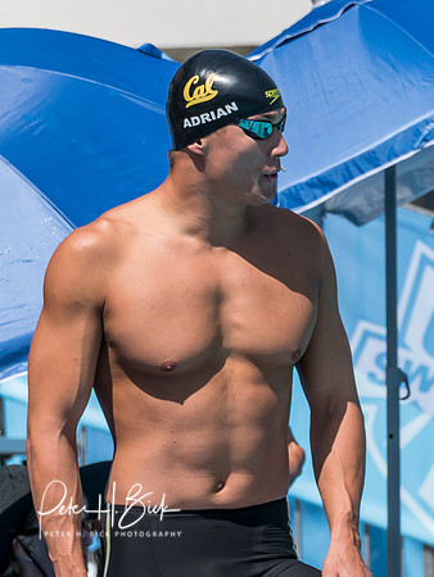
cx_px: 175
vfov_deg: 3.6
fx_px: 9102
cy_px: 271
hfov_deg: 2.7
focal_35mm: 545
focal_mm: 150
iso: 250
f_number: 6.3
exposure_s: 1/1250
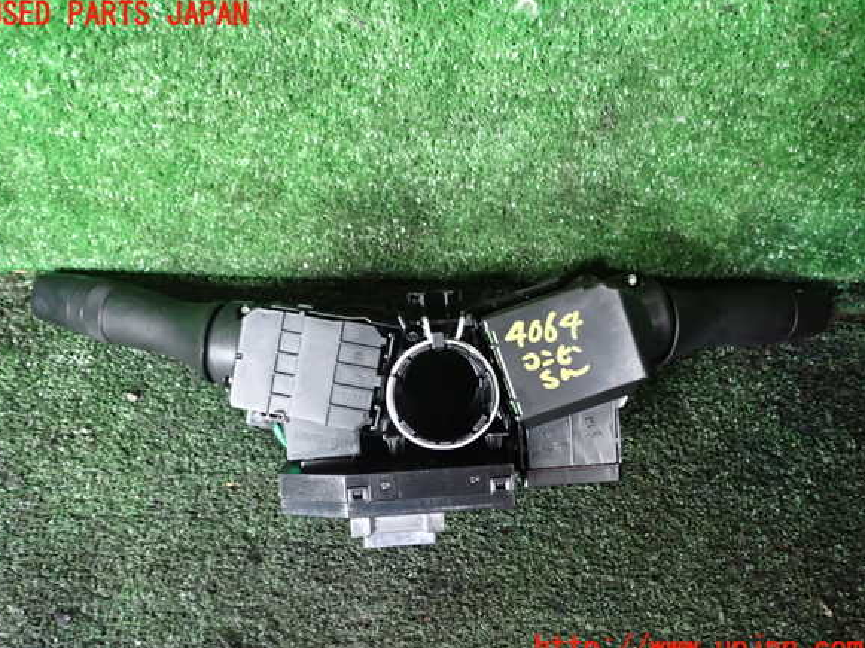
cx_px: 424
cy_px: 332
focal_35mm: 31
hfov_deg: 58.4
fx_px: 774
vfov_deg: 45.4
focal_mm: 5.4
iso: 800
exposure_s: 1/30
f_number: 2.3
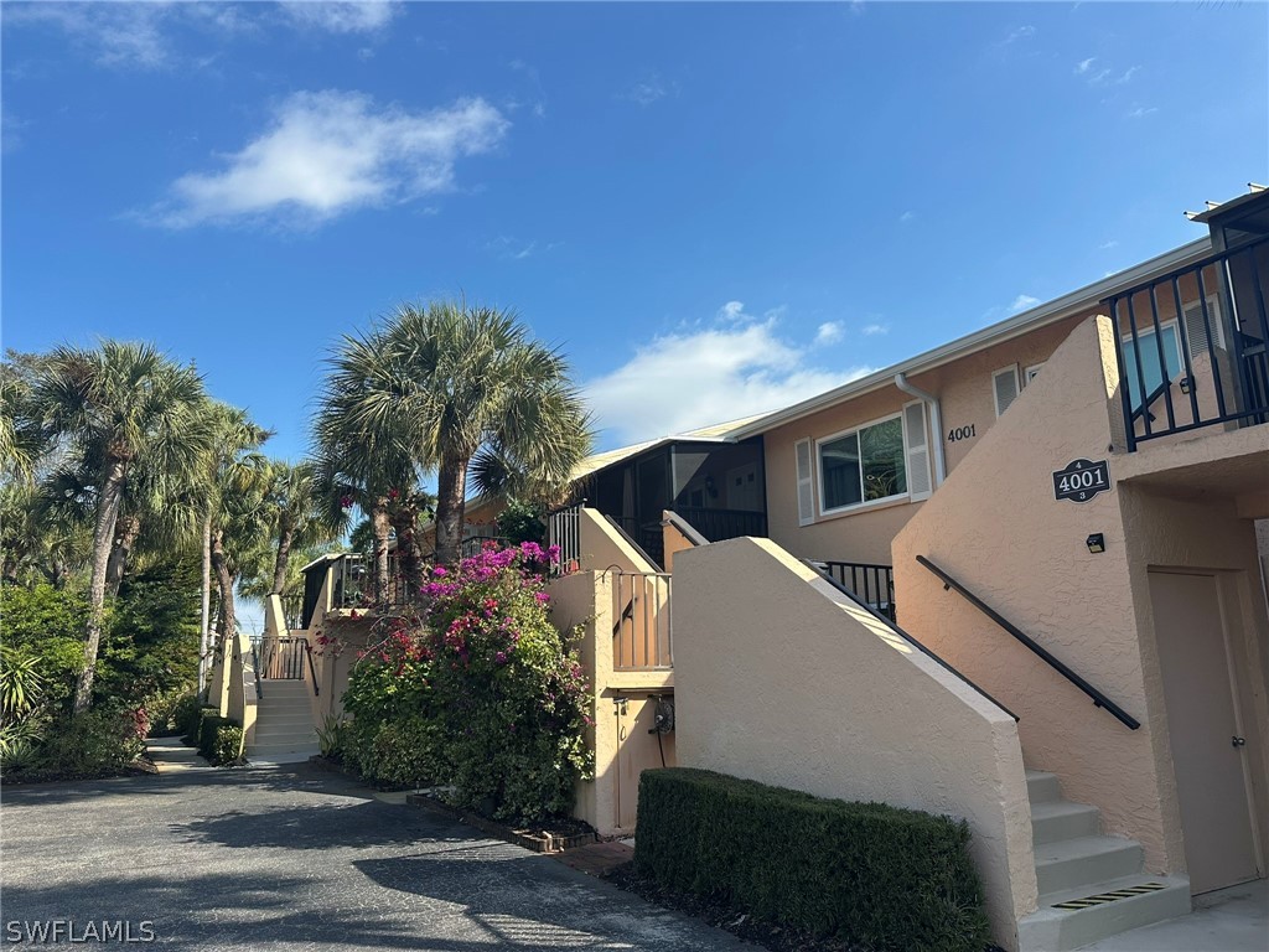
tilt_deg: +13.4
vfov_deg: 56.8
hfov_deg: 71.6
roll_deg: +0.2
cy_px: 476
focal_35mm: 24
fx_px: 880
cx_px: 634
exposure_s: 1/3597
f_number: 1.78
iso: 80
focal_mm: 6.86
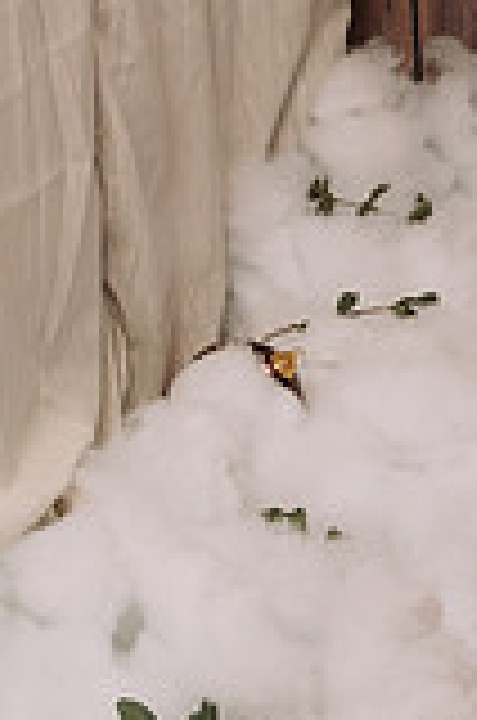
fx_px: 2754
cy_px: -133
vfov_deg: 14.4
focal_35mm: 138
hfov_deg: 9.4
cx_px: 873
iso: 100
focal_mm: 35
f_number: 5
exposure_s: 1/100
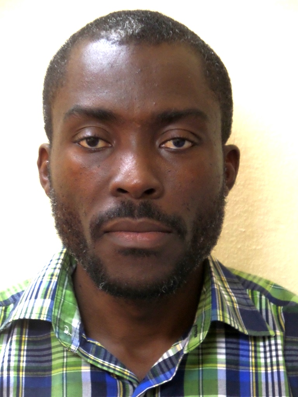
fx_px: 1309
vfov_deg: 17.3
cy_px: 198
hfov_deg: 13.0
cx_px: 149
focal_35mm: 114
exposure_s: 1/8
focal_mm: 20.3
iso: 400
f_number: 4
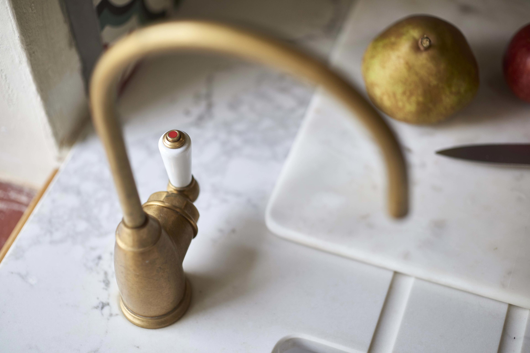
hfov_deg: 39.6
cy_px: 176
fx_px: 736
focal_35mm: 50
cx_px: 265
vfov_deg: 27.0
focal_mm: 50
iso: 640
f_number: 2.5
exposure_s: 1/500
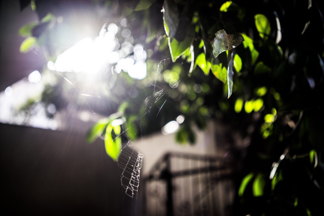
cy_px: 108
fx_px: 315
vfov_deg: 37.9
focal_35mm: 35
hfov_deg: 54.4
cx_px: 162
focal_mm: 35
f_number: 2.8
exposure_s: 1/1250
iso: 500
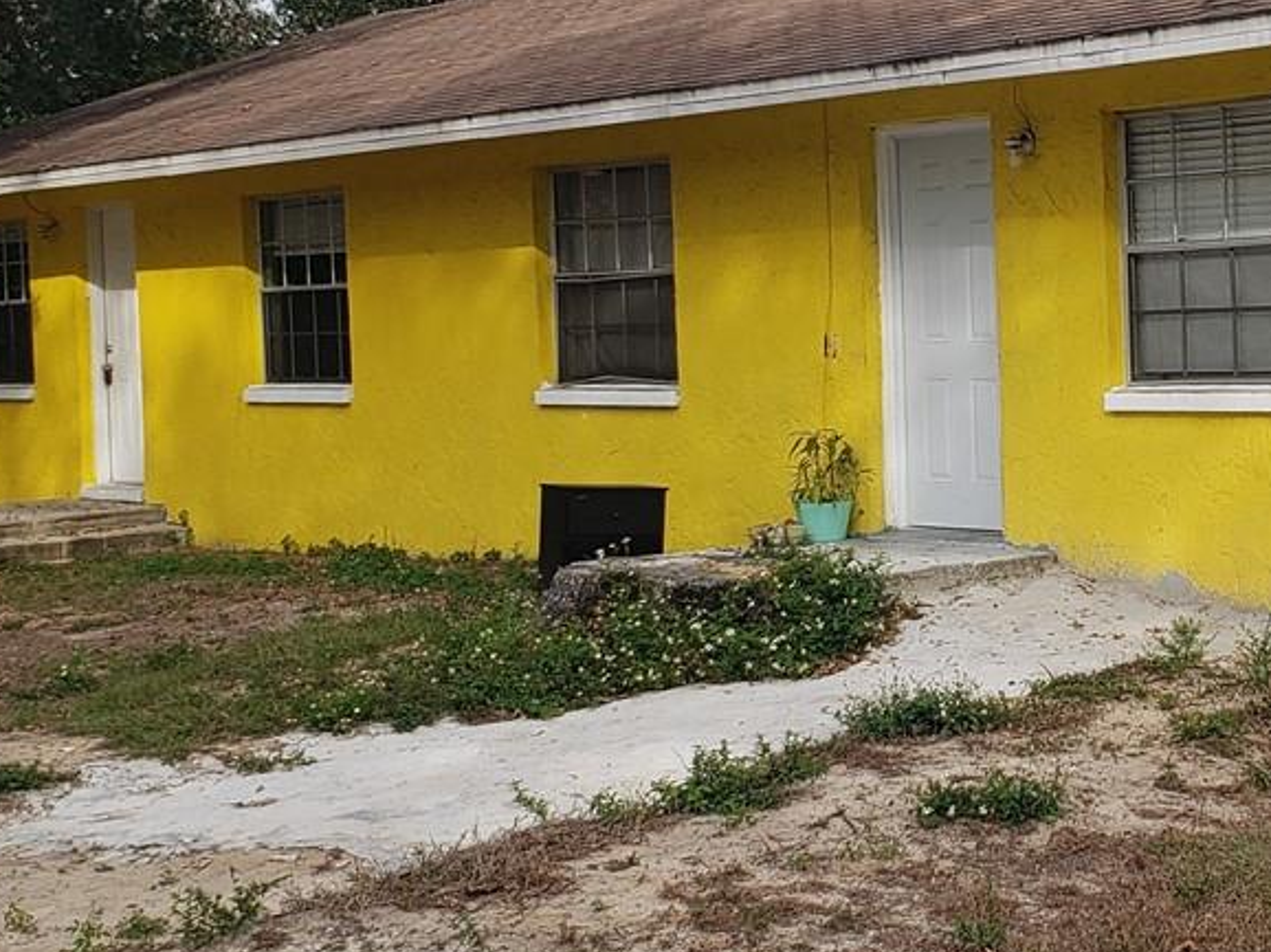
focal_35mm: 72
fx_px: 2643
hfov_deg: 26.3
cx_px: 1093
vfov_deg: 20.4
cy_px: 332
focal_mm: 4.3
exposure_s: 1/922
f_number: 2.4
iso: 50
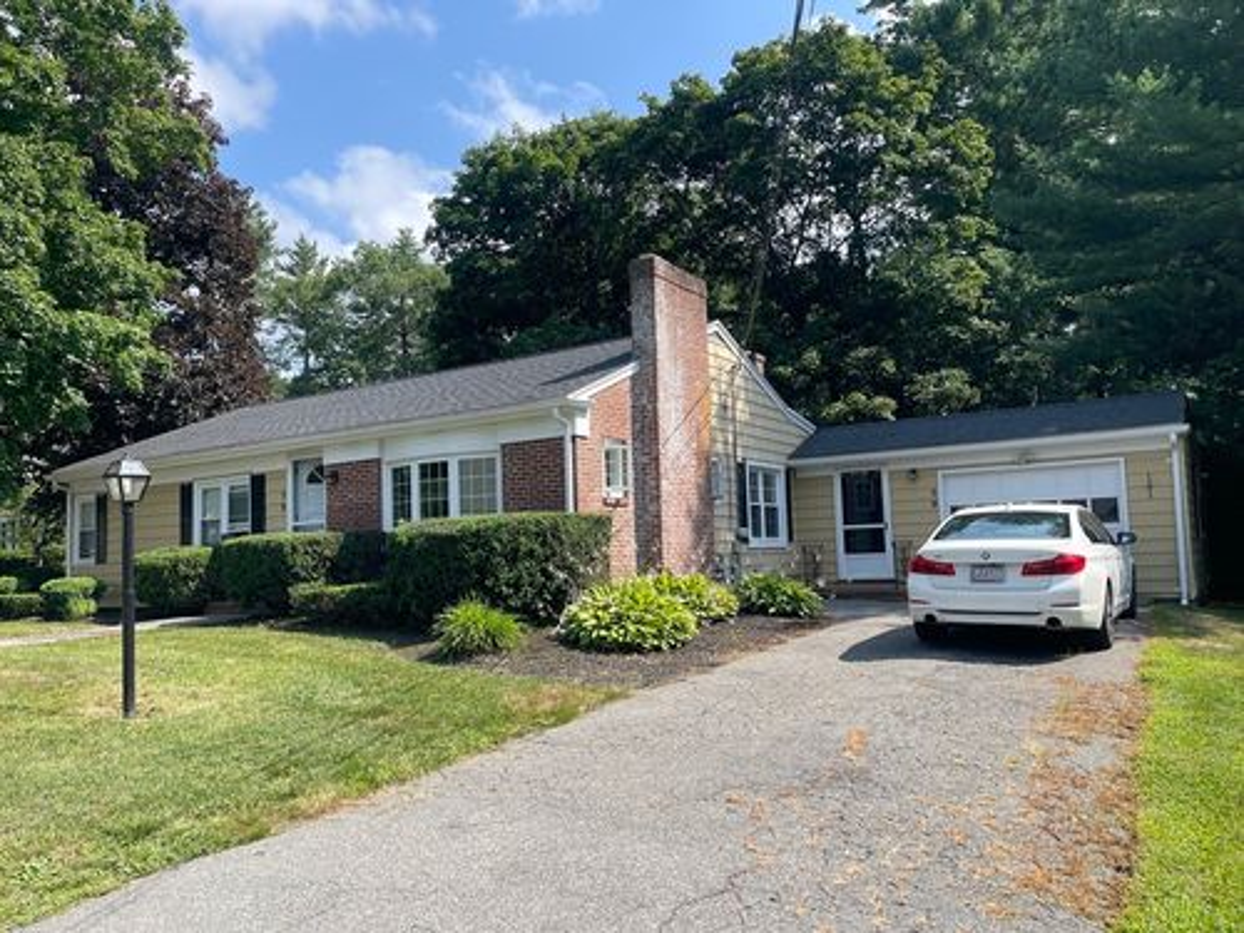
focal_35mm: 26
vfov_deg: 53.1
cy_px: 466
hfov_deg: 67.3
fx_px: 934
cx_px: 622
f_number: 1.6
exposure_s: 1/2433
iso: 50
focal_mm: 5.1
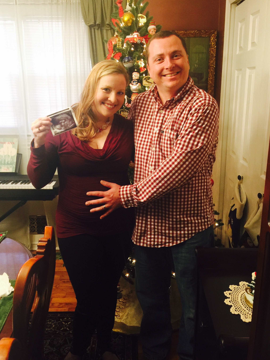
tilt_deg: -14.7
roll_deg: +0.4
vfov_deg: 58.3
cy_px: 169
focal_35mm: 31
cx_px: 135
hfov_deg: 45.4
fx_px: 322
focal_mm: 4.15
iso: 64
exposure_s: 1/15
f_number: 2.2
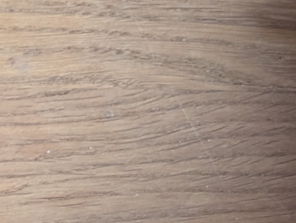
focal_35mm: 151
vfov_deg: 9.3
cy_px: 428
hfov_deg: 9.6
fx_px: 1293
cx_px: -634
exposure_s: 1/23.8
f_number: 1.68
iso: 103
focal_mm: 6.9
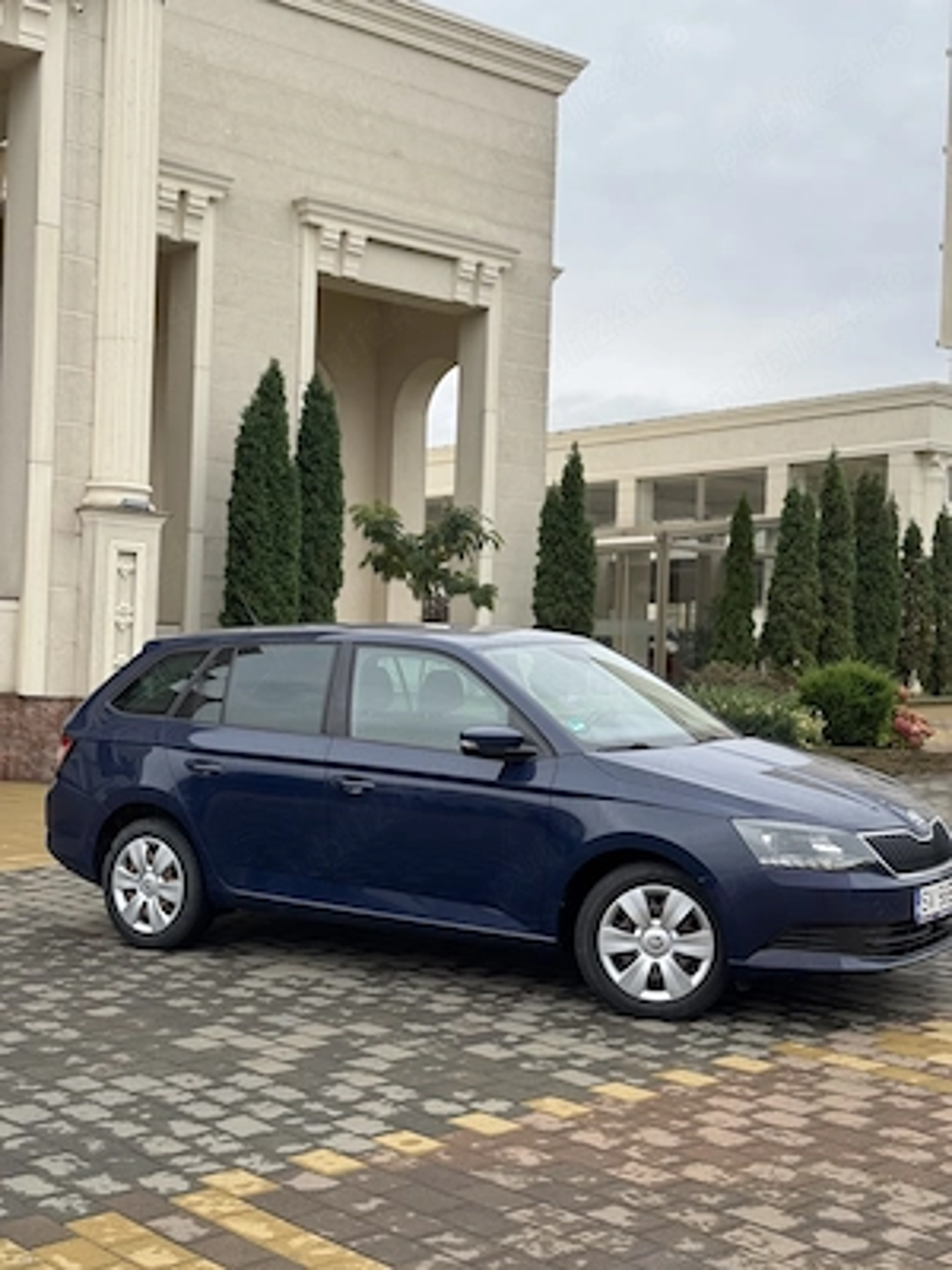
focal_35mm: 48
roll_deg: -1.6
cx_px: 476
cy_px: 635
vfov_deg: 39.7
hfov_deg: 30.3
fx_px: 1760
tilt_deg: +1.8
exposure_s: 1/731
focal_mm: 6.76
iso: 64
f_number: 1.78
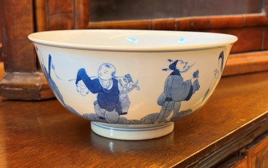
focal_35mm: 56
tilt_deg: -8.6
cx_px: 133
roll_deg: +1.0
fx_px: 409
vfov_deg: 23.1
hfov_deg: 36.3
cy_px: 73
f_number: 1.6
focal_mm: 5.96
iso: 160
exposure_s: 1/33
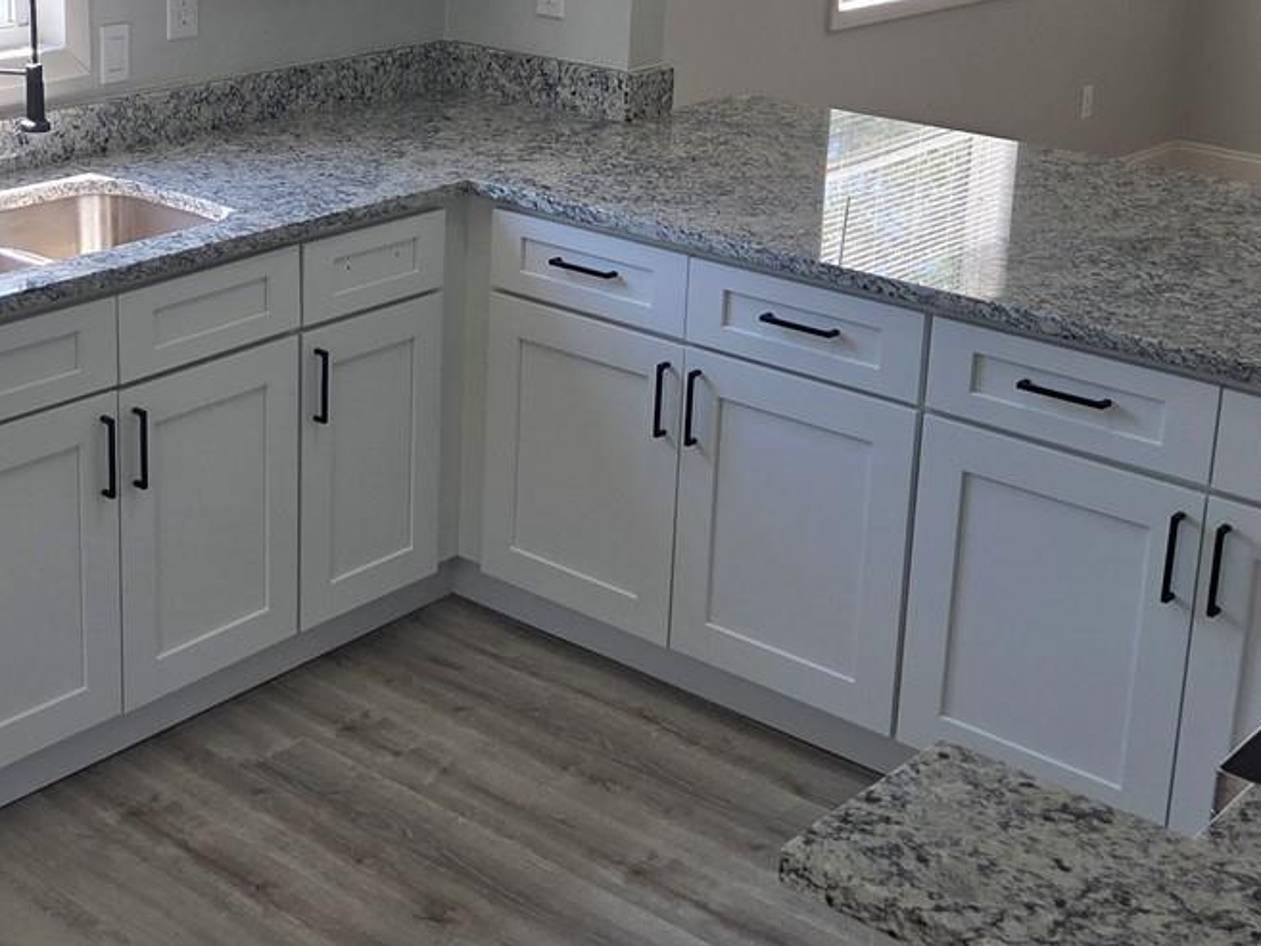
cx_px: 382
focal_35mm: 56
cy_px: 211
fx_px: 2040
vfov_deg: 25.7
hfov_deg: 33.9
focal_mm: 5.4
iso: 80
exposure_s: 1/544
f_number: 1.8
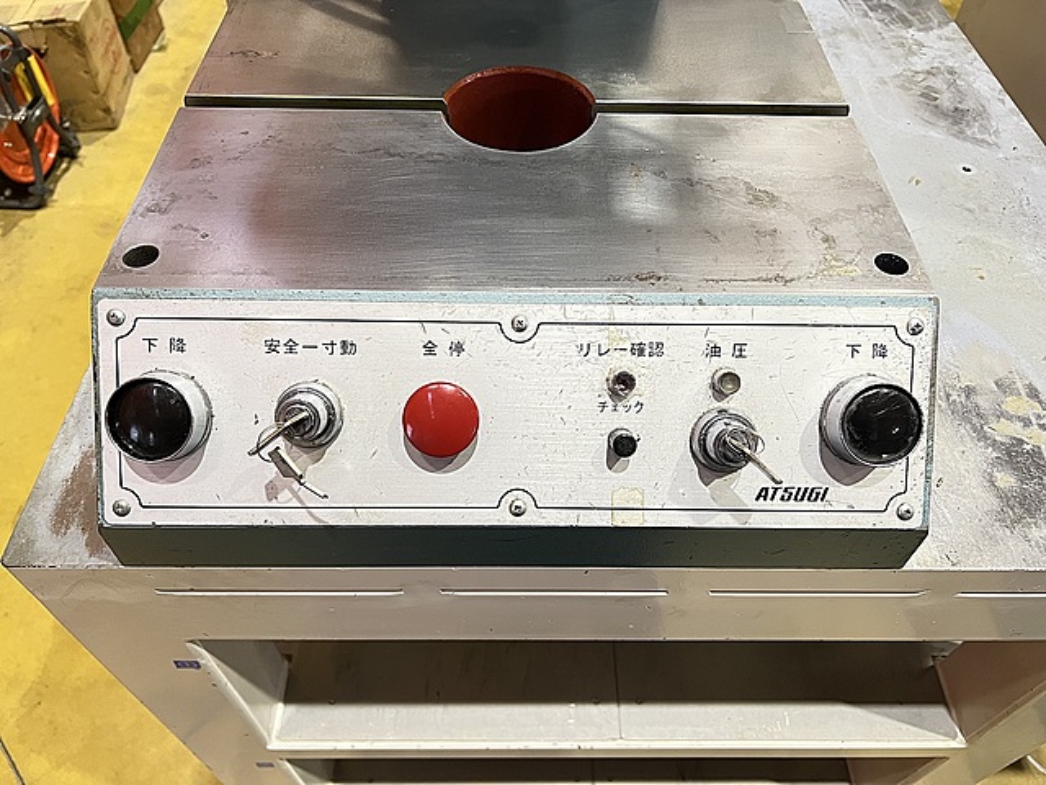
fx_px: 786
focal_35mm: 26
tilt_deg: -50.8
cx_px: 523
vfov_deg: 53.1
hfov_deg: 67.3
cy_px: 392
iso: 400
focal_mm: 5.7
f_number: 1.5
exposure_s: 1/60
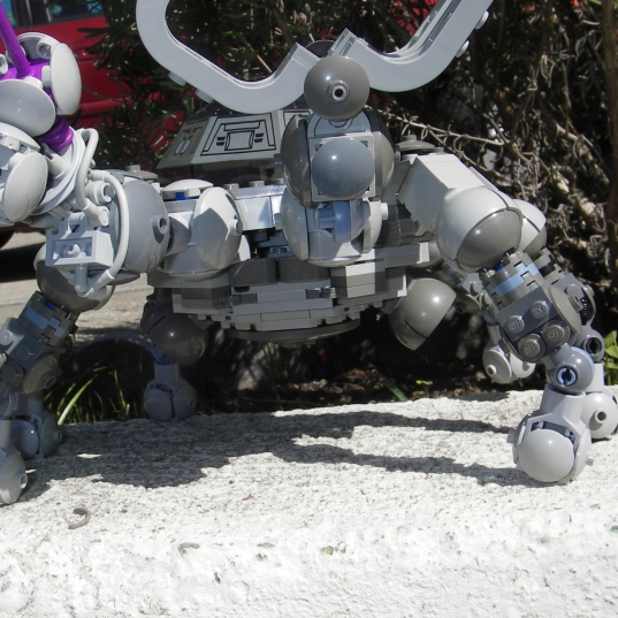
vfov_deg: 37.6
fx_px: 909
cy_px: 310
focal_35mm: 45
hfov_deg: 37.4
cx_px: 253
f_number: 6.6
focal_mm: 6.3
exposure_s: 1/250
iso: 50
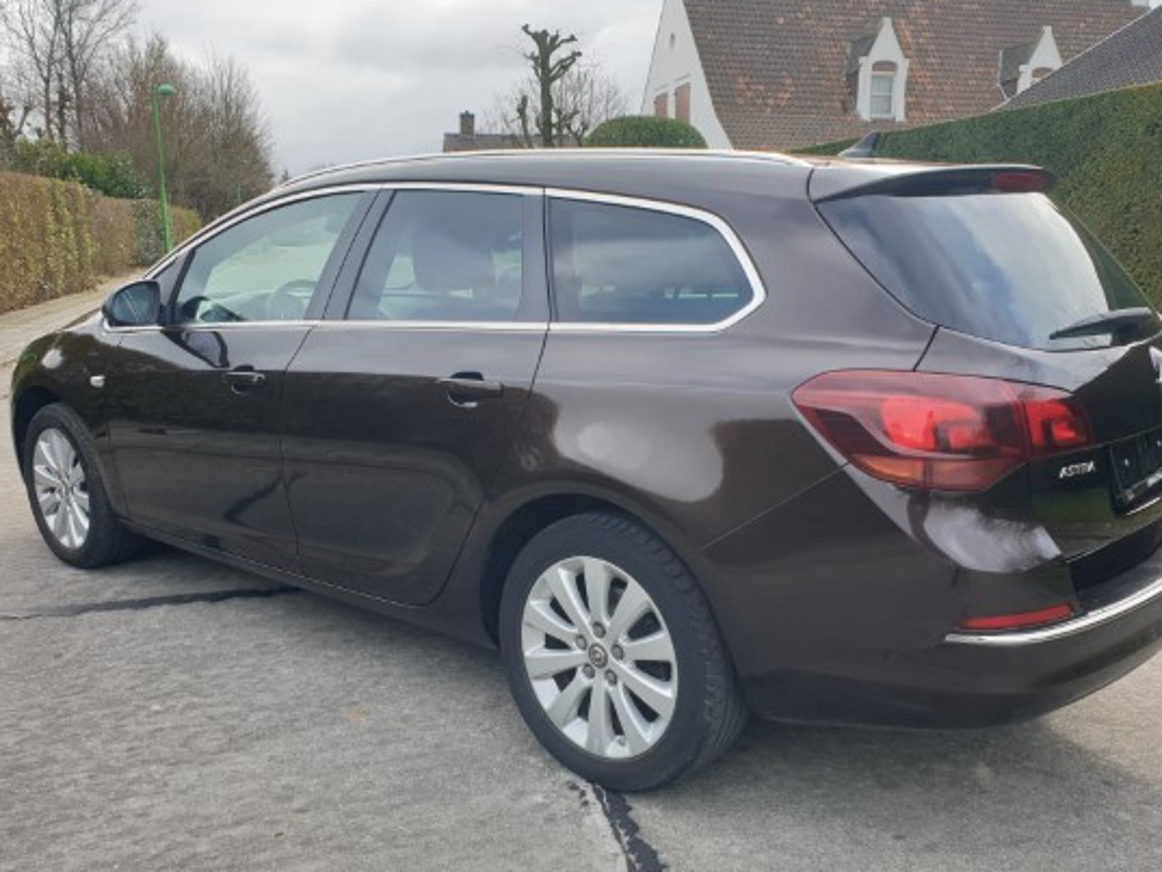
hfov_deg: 58.3
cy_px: 457
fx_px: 1041
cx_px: 617
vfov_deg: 45.4
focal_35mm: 31
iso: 50
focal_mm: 4.3
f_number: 2.4
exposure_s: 1/235
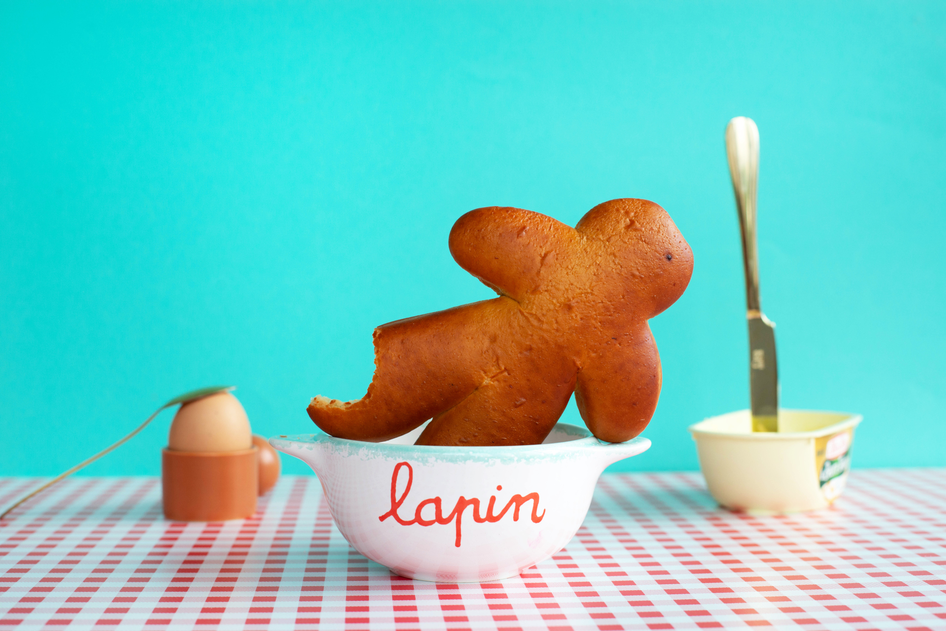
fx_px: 1314
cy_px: 316
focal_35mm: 50
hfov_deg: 39.6
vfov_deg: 27.0
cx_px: 473
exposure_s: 1/125
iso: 640
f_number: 5.6
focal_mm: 50
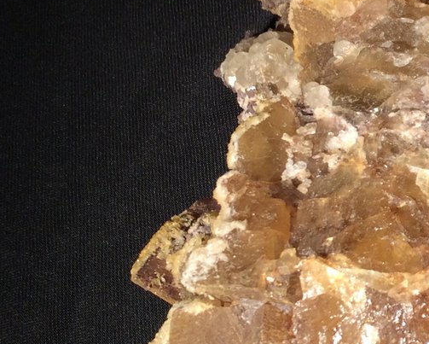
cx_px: 641
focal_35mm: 90
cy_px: 90
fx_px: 1143
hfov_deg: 18.8
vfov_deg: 17.0
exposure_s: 1/60
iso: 40
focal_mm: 4.15
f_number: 2.2
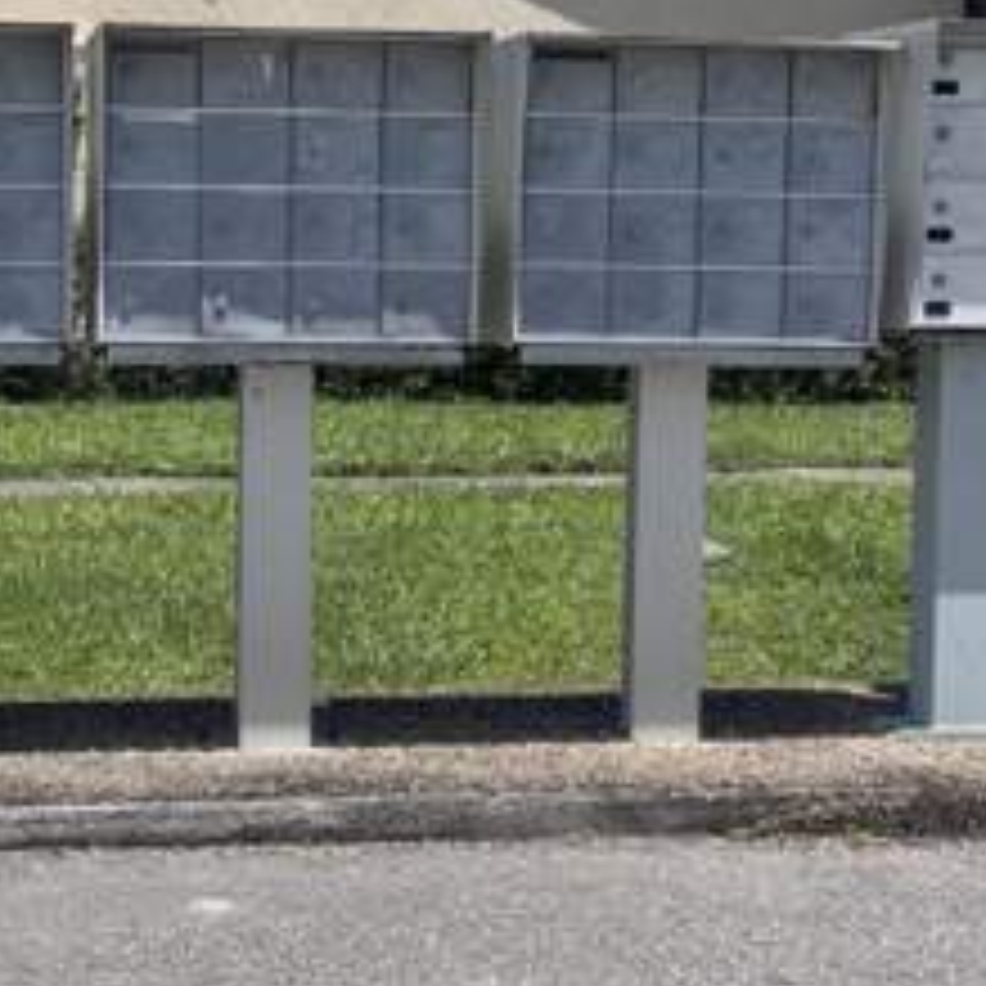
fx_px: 2997
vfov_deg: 18.7
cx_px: 419
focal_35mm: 93
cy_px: 403
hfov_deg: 18.7
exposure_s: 1/5376
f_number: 1.78
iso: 64
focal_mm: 6.76
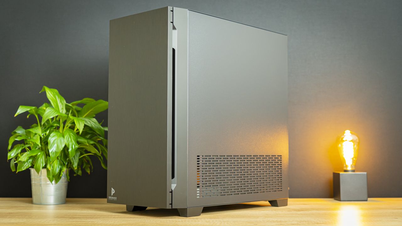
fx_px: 569
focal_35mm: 53
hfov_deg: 38.9
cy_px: 113
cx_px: 201
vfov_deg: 22.5
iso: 640
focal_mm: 34
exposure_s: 1/15
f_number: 2.8
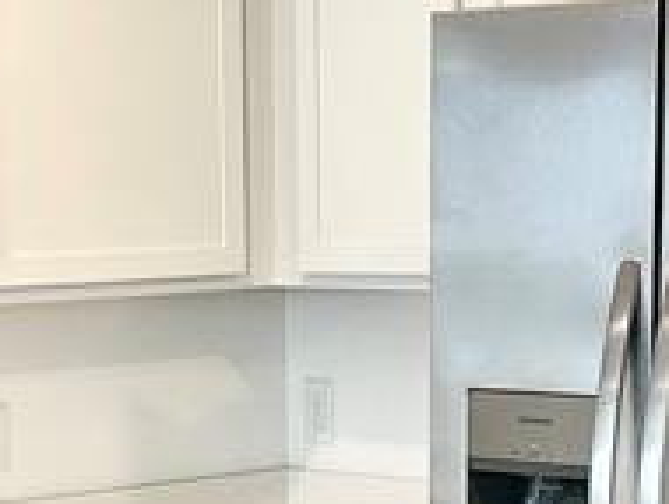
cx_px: 169
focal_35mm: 140
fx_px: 2709
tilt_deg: -11.9
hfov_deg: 14.0
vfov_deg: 10.4
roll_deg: +1.8
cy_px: 670
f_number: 1.5
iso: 125
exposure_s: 1/120
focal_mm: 5.7
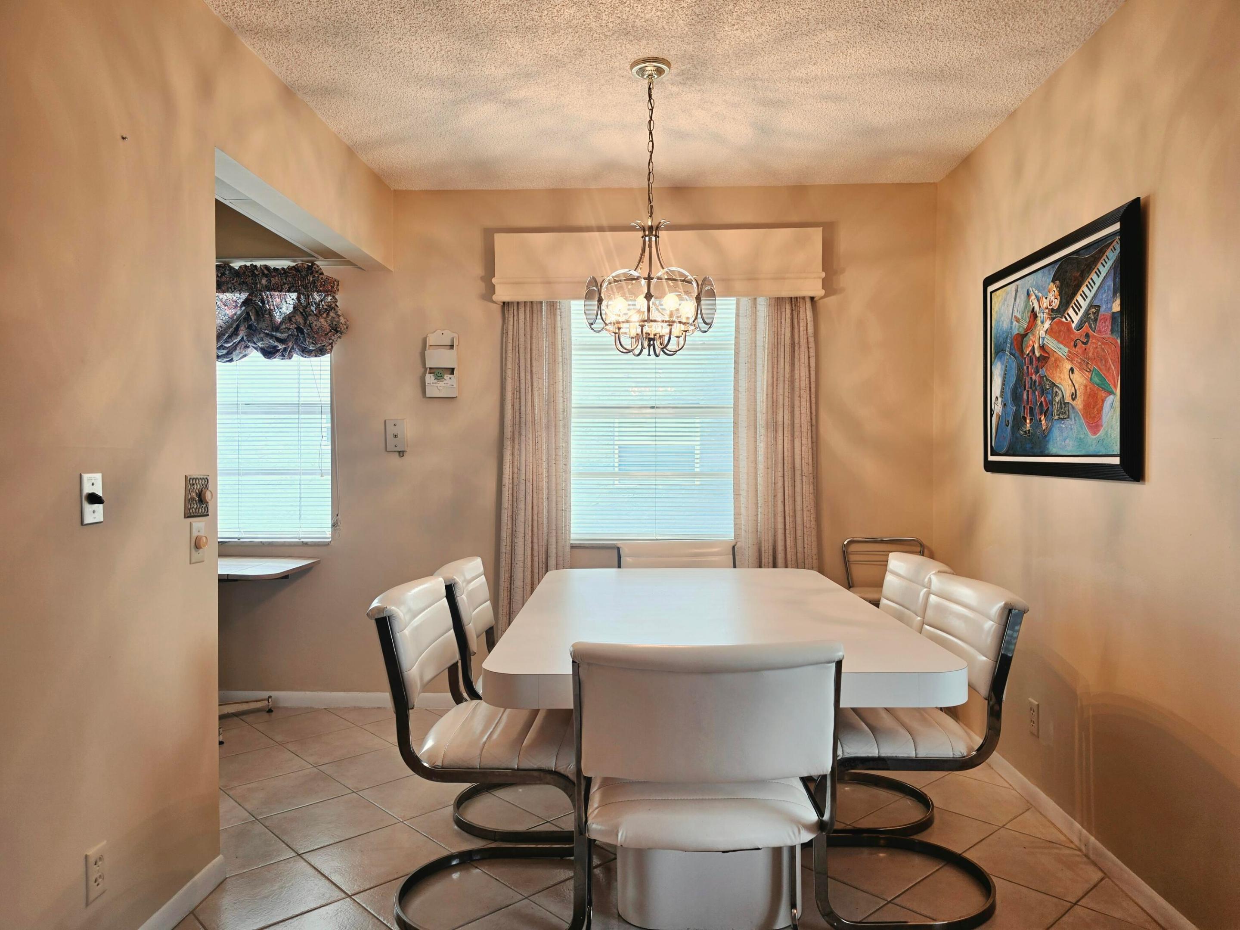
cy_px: 465
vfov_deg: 58.9
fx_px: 824
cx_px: 620
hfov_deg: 73.9
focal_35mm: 23
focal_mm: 6.5
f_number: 1.4
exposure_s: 1/120
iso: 20
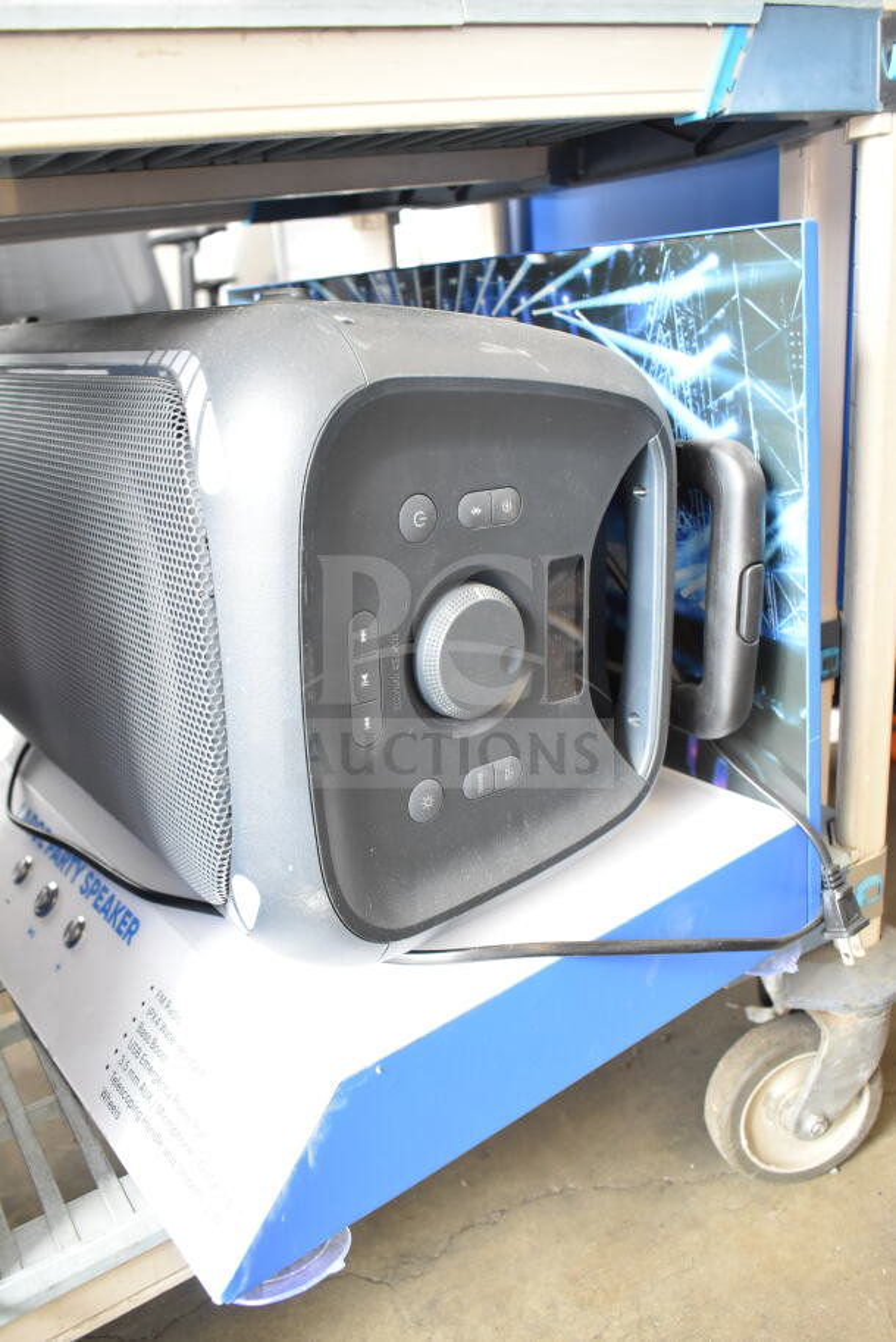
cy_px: 671
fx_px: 1119
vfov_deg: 61.9
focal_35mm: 30
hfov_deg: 43.6
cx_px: 448
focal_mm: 20
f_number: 3.8
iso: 1600
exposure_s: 1/40
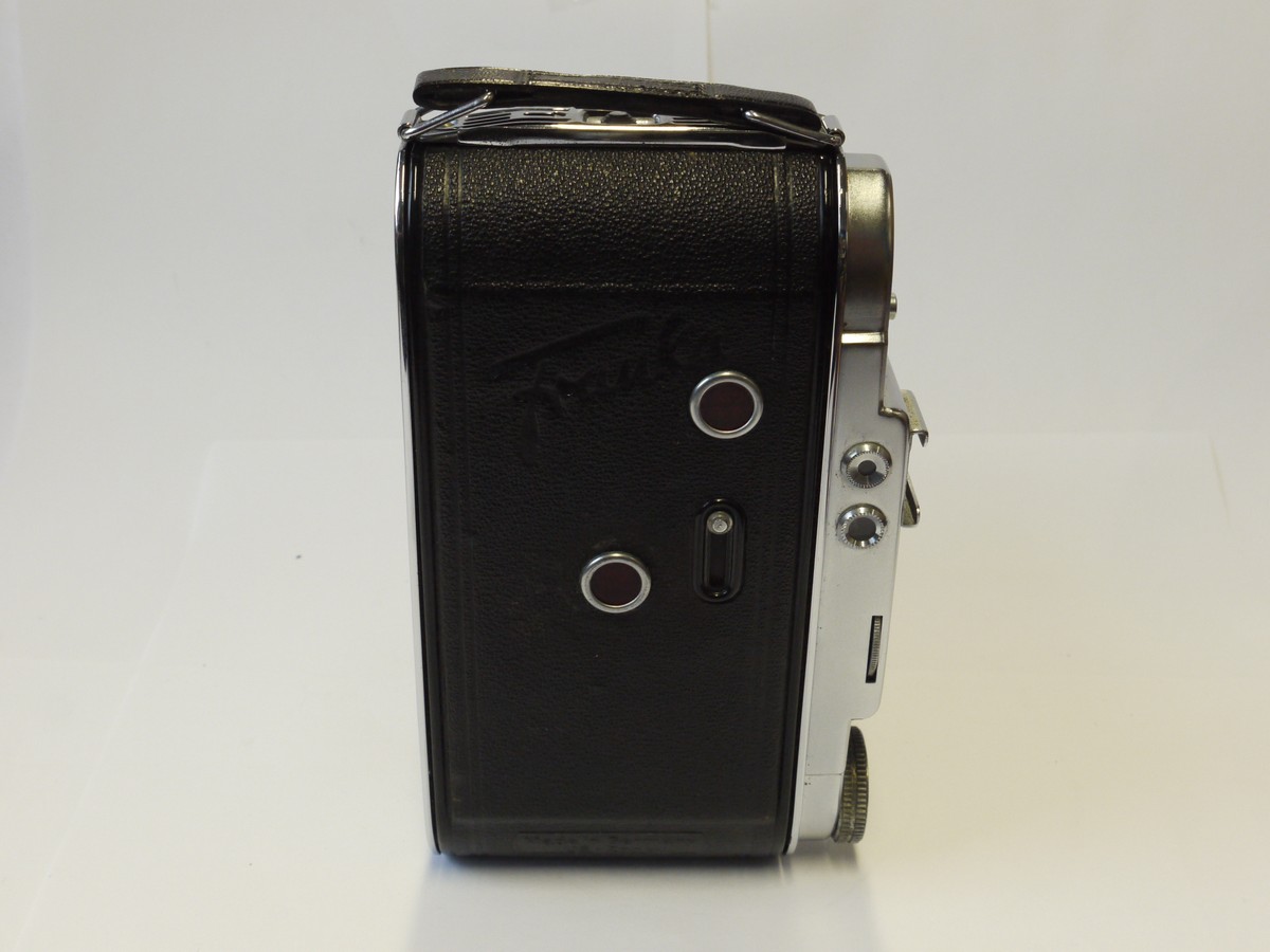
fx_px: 1688
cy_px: 476
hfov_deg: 41.2
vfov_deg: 31.5
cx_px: 635
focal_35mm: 46
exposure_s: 1/30
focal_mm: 23
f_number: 10
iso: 800
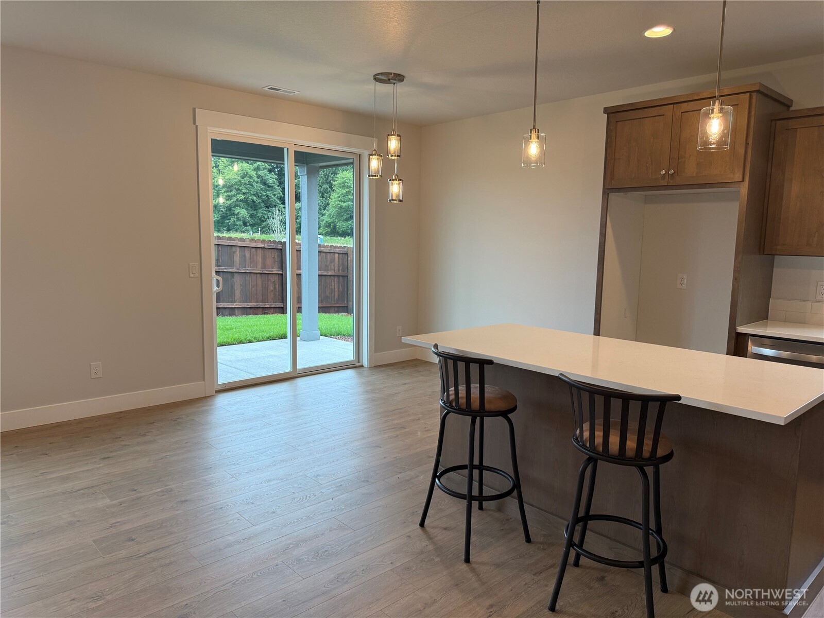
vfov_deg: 56.8
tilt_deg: -6.0
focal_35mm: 24
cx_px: 412
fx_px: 571
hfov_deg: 71.6
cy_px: 309
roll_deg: -1.3
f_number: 1.78
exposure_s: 1/168
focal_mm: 6.76
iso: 125
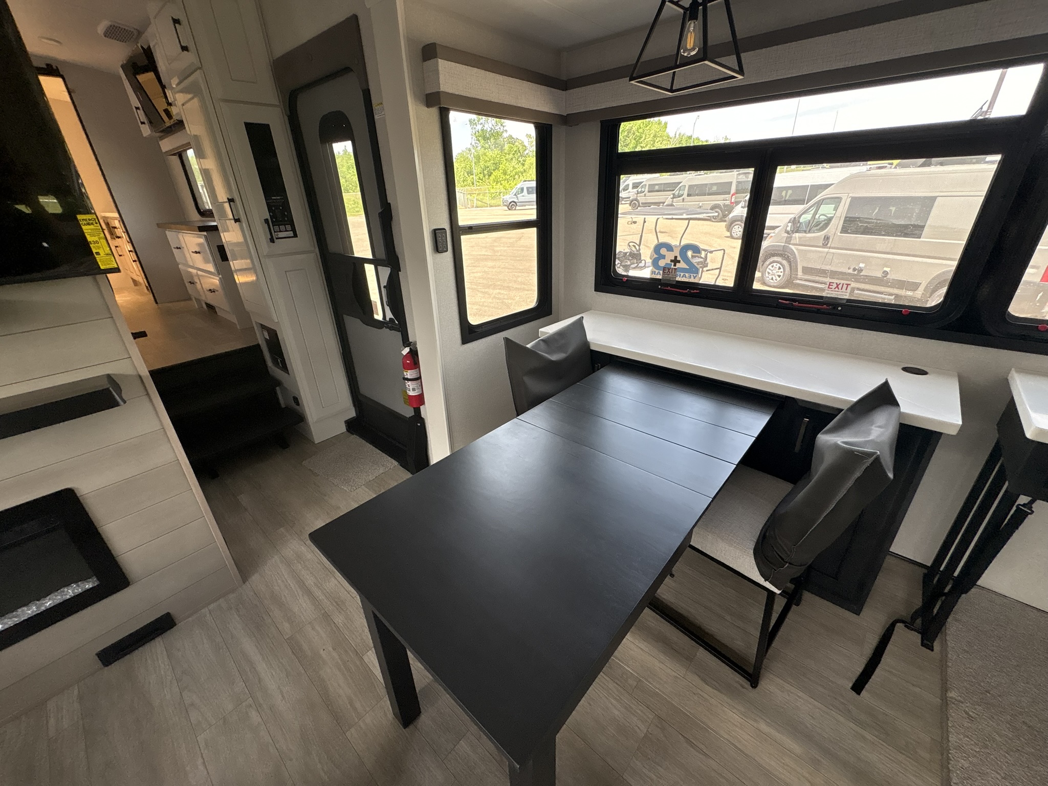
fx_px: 424
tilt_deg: -25.7
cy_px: 393
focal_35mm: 14
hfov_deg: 102.1
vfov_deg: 85.7
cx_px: 524
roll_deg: +3.0
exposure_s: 1/99
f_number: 2.2
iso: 250
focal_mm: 2.22
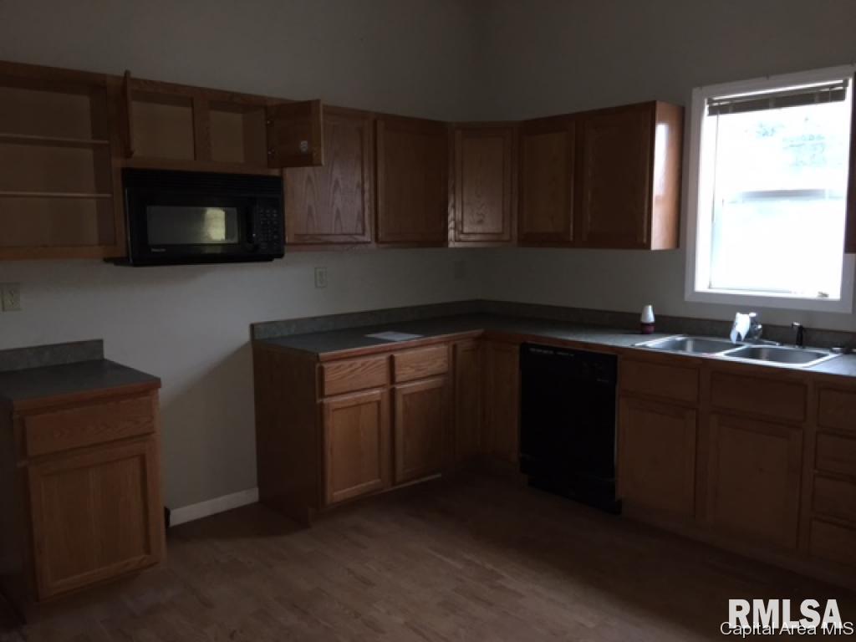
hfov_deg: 61.7
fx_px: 717
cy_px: 321
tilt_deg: -6.2
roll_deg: -0.6
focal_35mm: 29
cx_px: 428
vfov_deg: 48.2
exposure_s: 1/16
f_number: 2.2
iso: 200
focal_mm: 4.15
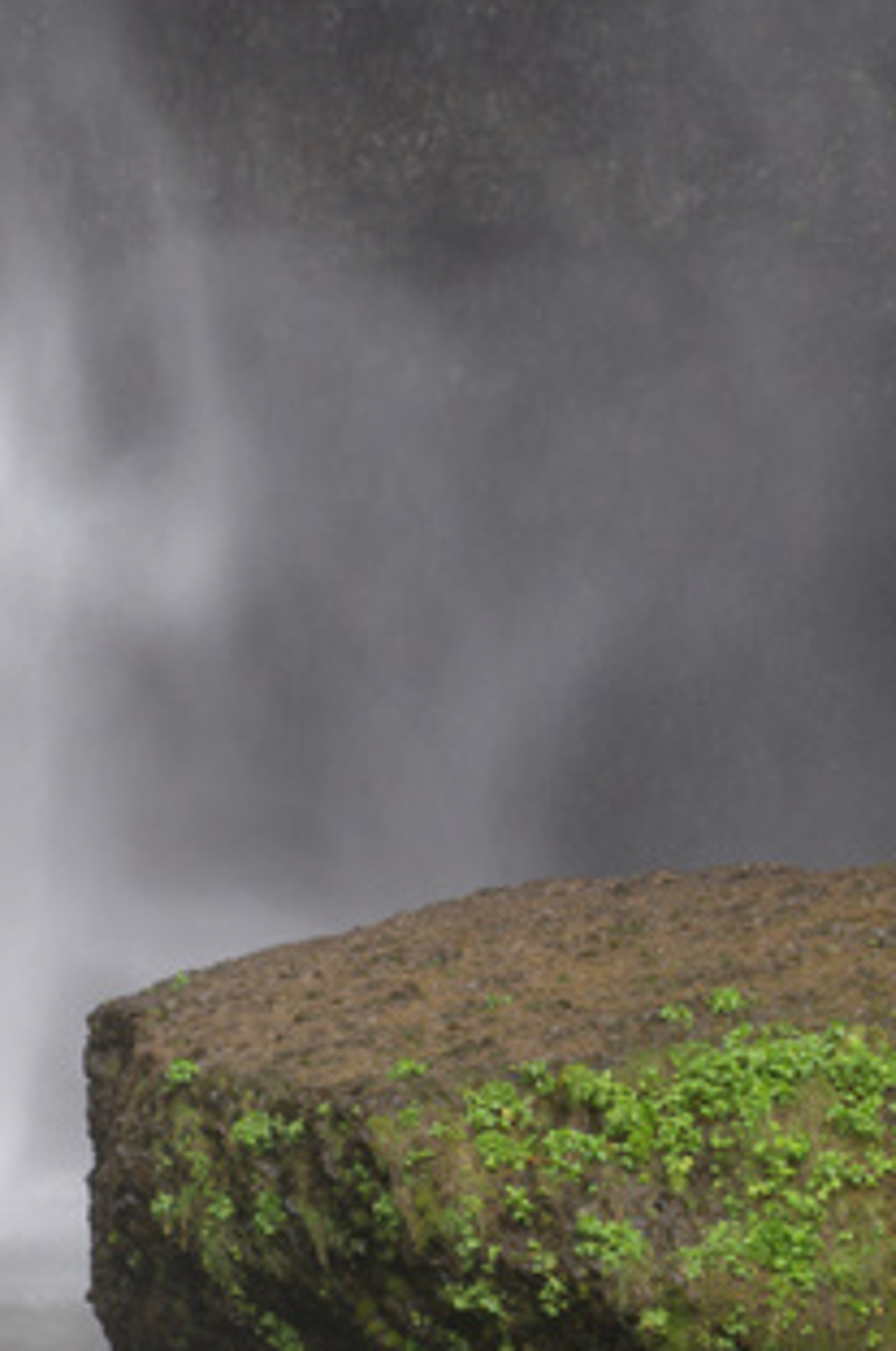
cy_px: 1122
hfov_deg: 4.0
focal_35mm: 339
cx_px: 43
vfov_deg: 6.1
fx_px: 12697
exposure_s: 1/125
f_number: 6.3
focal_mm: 110
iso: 250
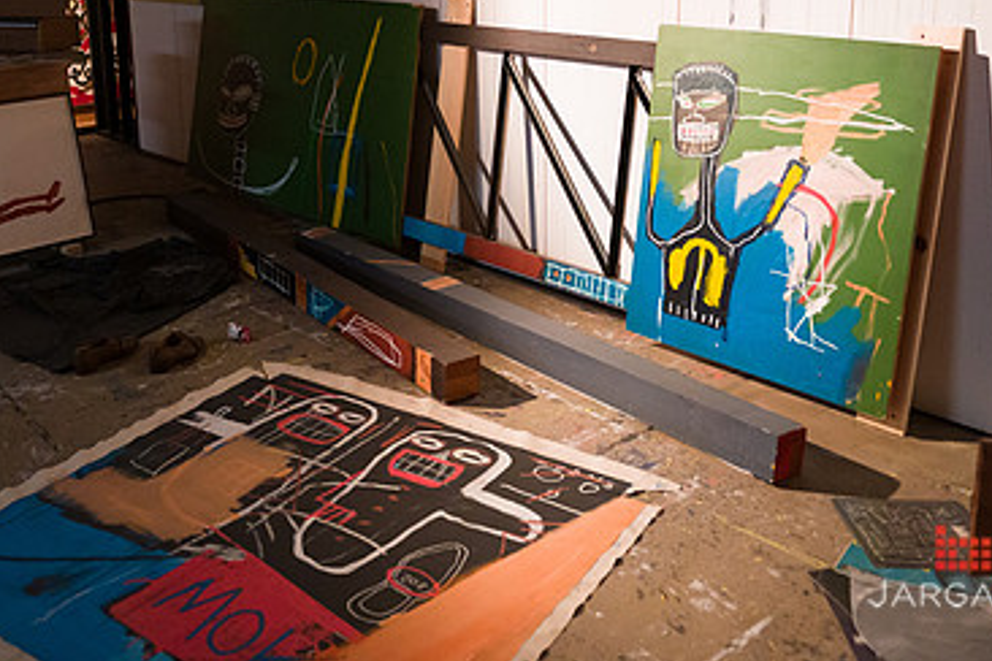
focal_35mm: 38
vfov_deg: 34.1
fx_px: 1047
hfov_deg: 49.9
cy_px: 144
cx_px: 342
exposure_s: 1/500
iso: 3200
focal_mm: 24
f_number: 3.2
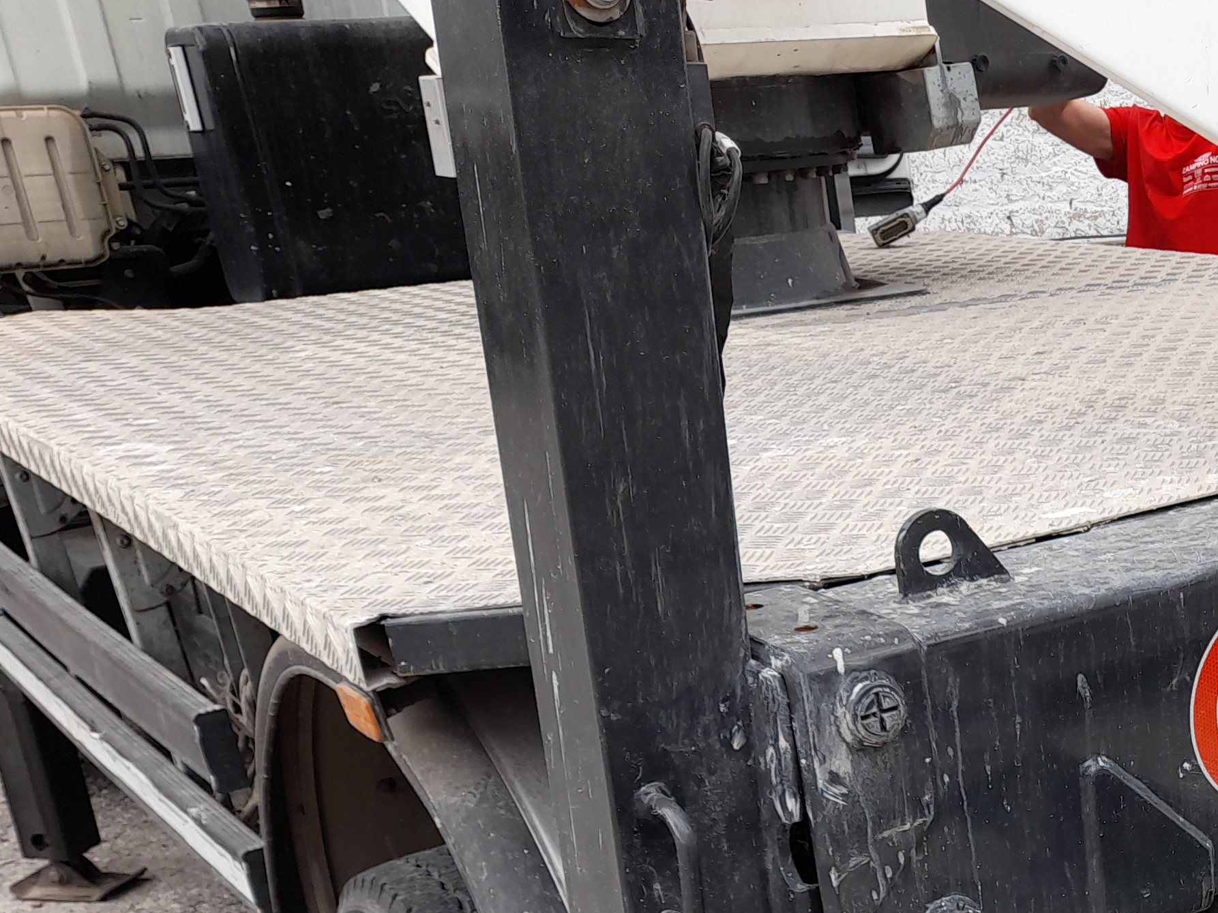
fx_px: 1970
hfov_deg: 31.3
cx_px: 1266
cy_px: 973
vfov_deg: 24.5
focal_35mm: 56
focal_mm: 4.6
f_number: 2
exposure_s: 1/151
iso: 20
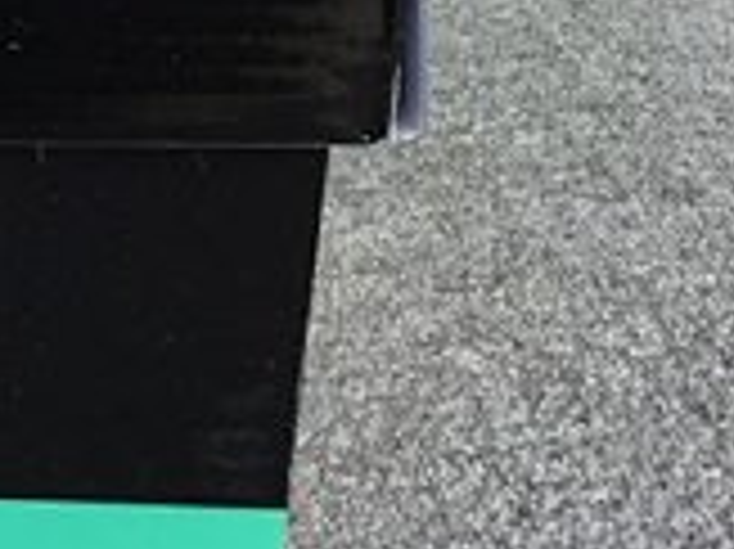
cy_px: -270
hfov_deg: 14.7
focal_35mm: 122
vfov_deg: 11.6
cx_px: -446
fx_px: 2585
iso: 25
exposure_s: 1/145
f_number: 2.4
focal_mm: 3.3
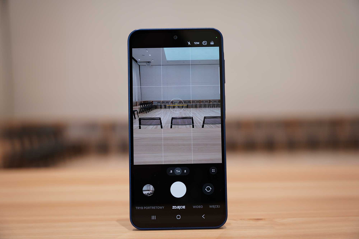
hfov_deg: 44.2
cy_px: 120
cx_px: 180
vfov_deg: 30.3
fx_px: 442
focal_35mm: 44
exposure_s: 1/50
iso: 160
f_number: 3.5
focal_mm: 44.3
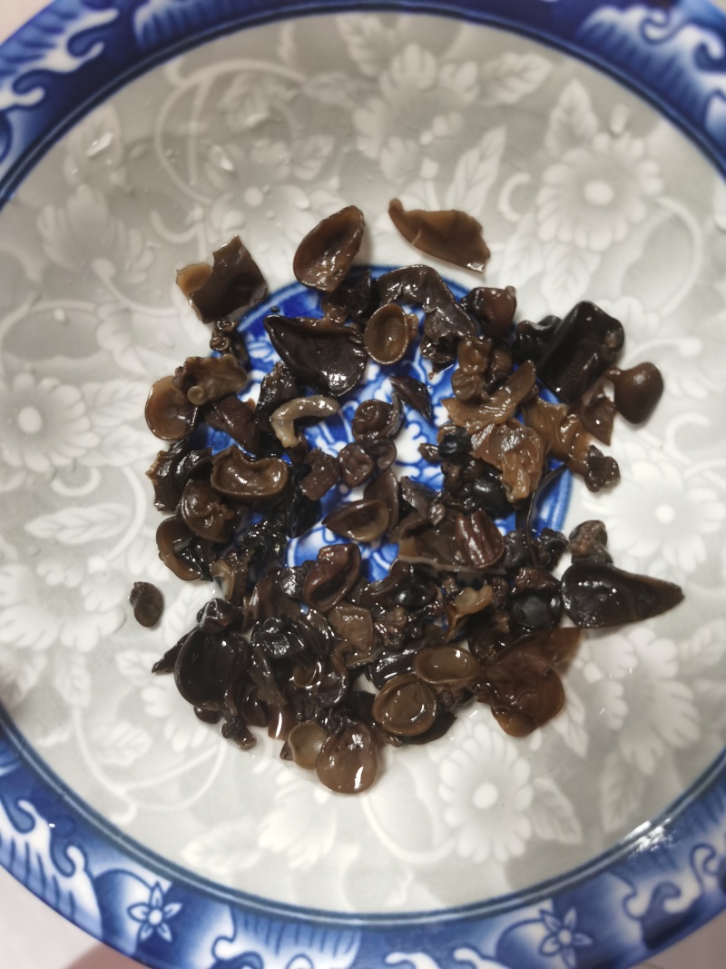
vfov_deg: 65.3
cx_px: 363
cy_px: 484
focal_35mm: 27
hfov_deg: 51.3
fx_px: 755
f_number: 1.6
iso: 160
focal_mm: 5.56
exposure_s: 1/50
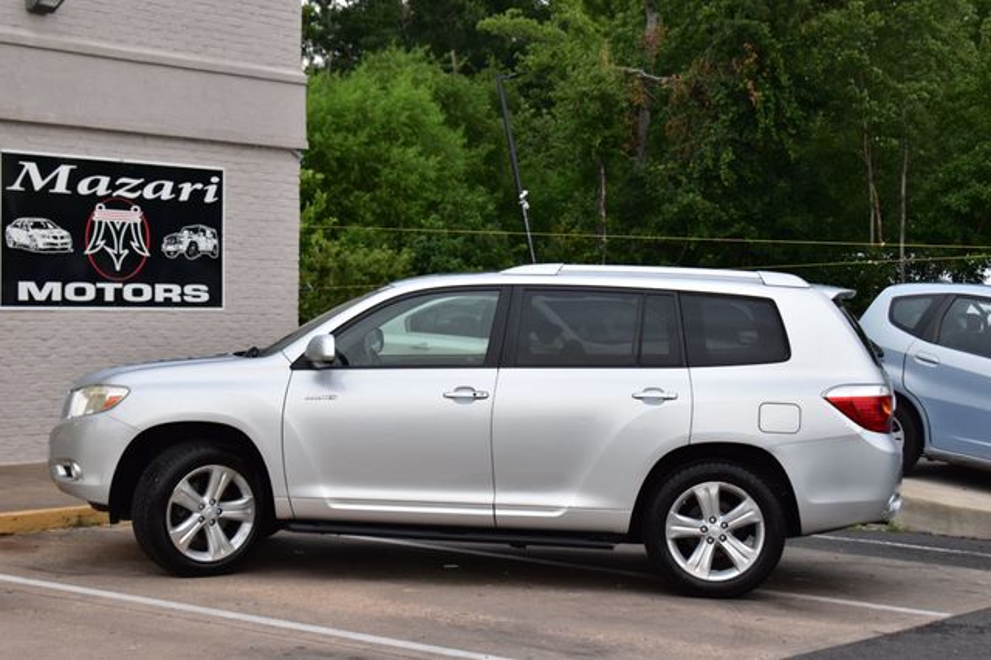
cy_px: 330
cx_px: 496
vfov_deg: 18.9
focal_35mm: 72
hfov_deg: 28.1
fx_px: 1981
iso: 400
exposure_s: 1/25
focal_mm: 48
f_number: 7.1
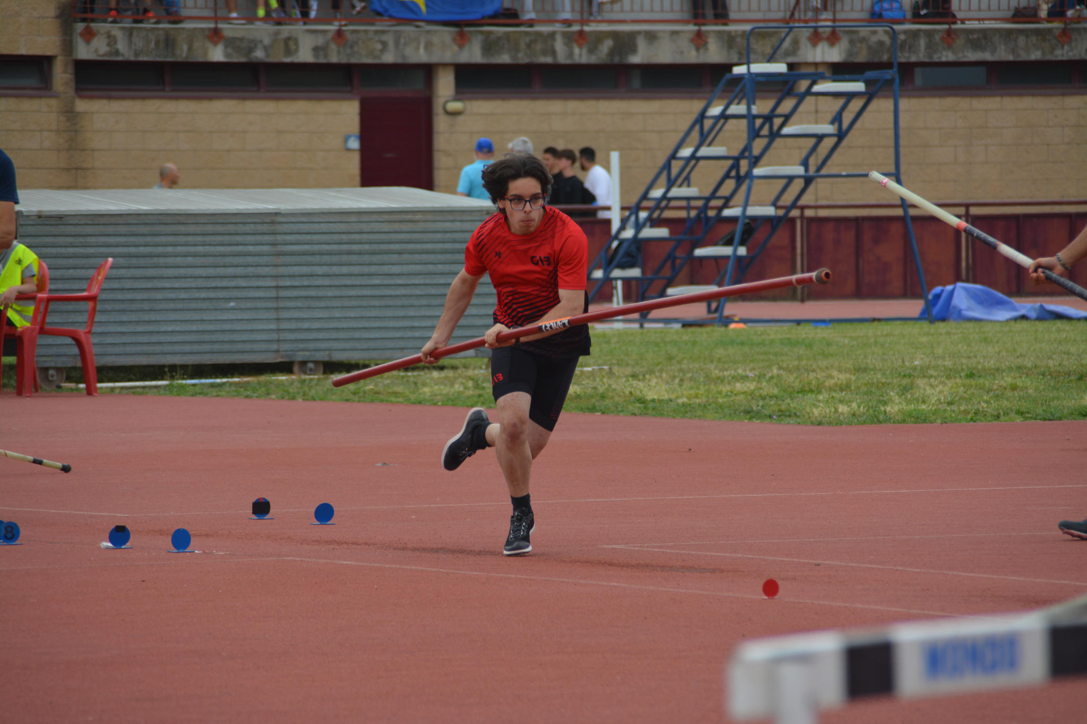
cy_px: 362
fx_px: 9057
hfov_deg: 6.9
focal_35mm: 300
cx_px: 544
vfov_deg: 4.6
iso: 400
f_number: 6.3
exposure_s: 1/1000
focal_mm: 200
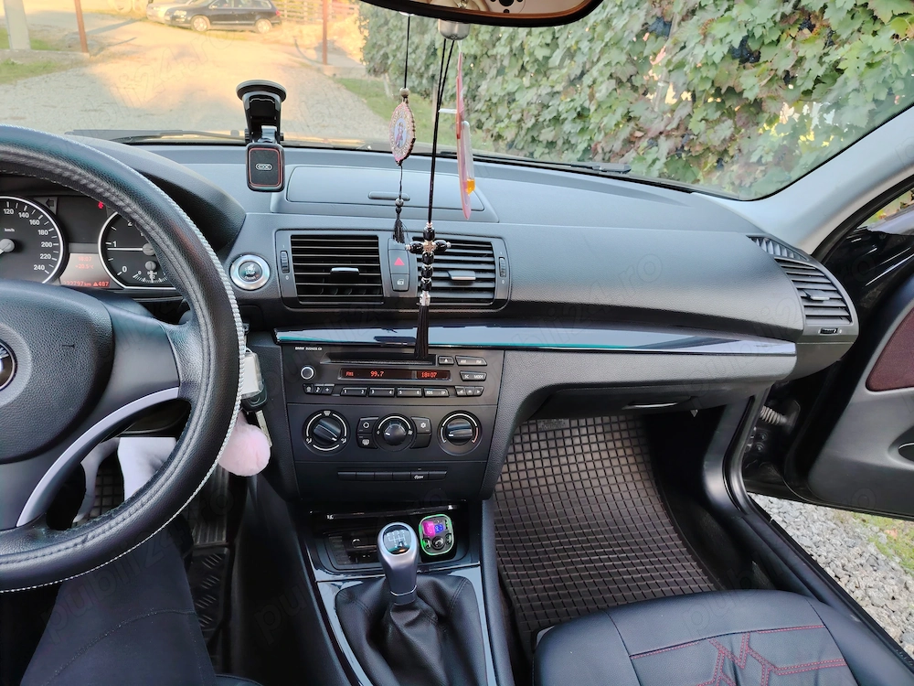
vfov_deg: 56.8
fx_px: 634
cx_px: 457
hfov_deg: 71.6
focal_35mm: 24
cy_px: 343
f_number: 1.75
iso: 219
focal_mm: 5.25
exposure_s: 1/50
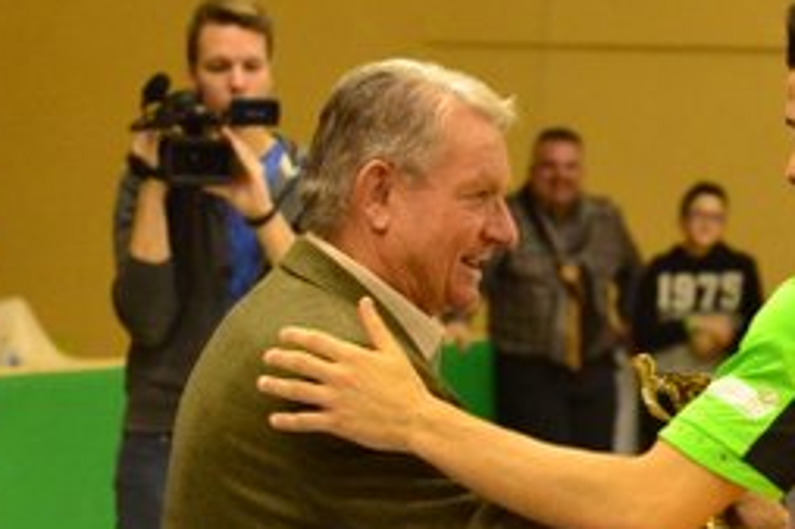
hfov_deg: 6.1
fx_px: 7419
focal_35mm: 336
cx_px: 795
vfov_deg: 4.1
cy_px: 388
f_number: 5.6
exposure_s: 1/250
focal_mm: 95
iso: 4000
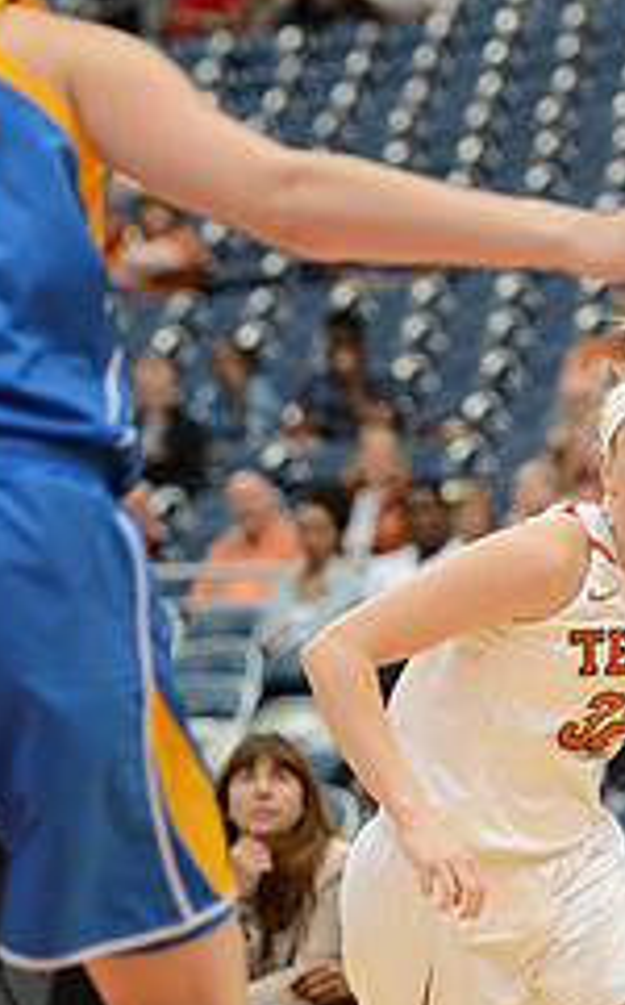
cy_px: 897
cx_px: 571
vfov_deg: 9.5
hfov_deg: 5.9
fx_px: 6041
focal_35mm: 221
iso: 1250
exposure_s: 1/1250
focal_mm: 116
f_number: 2.8
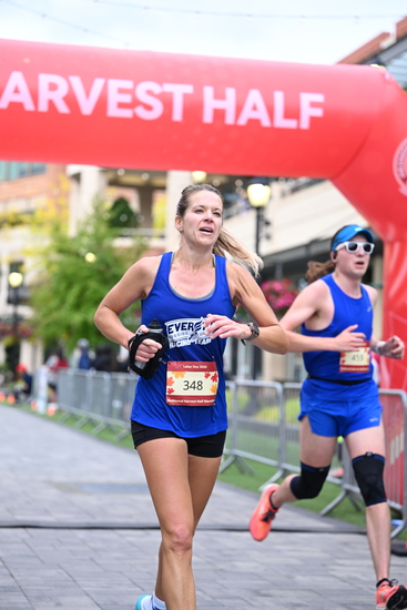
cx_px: 204
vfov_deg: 25.1
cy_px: 305
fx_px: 1373
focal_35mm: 81
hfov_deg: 16.9
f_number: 2.8
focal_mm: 81
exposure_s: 1/1600
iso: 1000
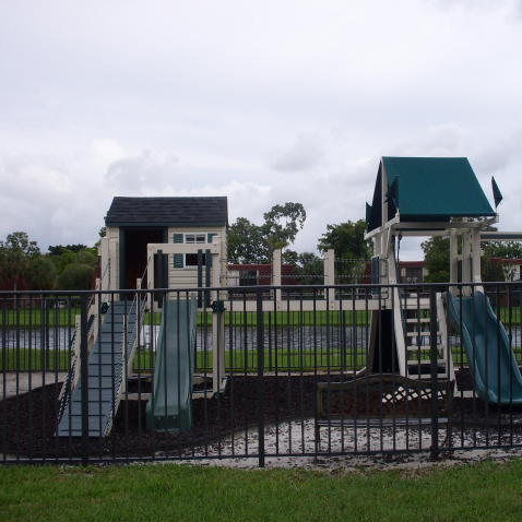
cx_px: 330
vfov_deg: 37.6
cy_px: 261
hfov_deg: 37.3
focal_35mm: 45
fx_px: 768
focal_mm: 6.3
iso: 80
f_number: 8.4
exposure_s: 1/125
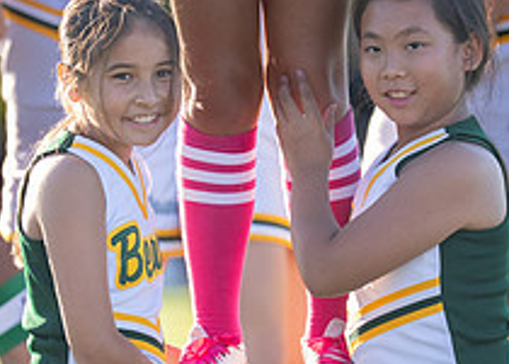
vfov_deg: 2.3
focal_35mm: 628
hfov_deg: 3.2
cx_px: 244
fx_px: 9078
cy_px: 239
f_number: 2.8
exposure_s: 1/2500
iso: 500
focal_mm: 188
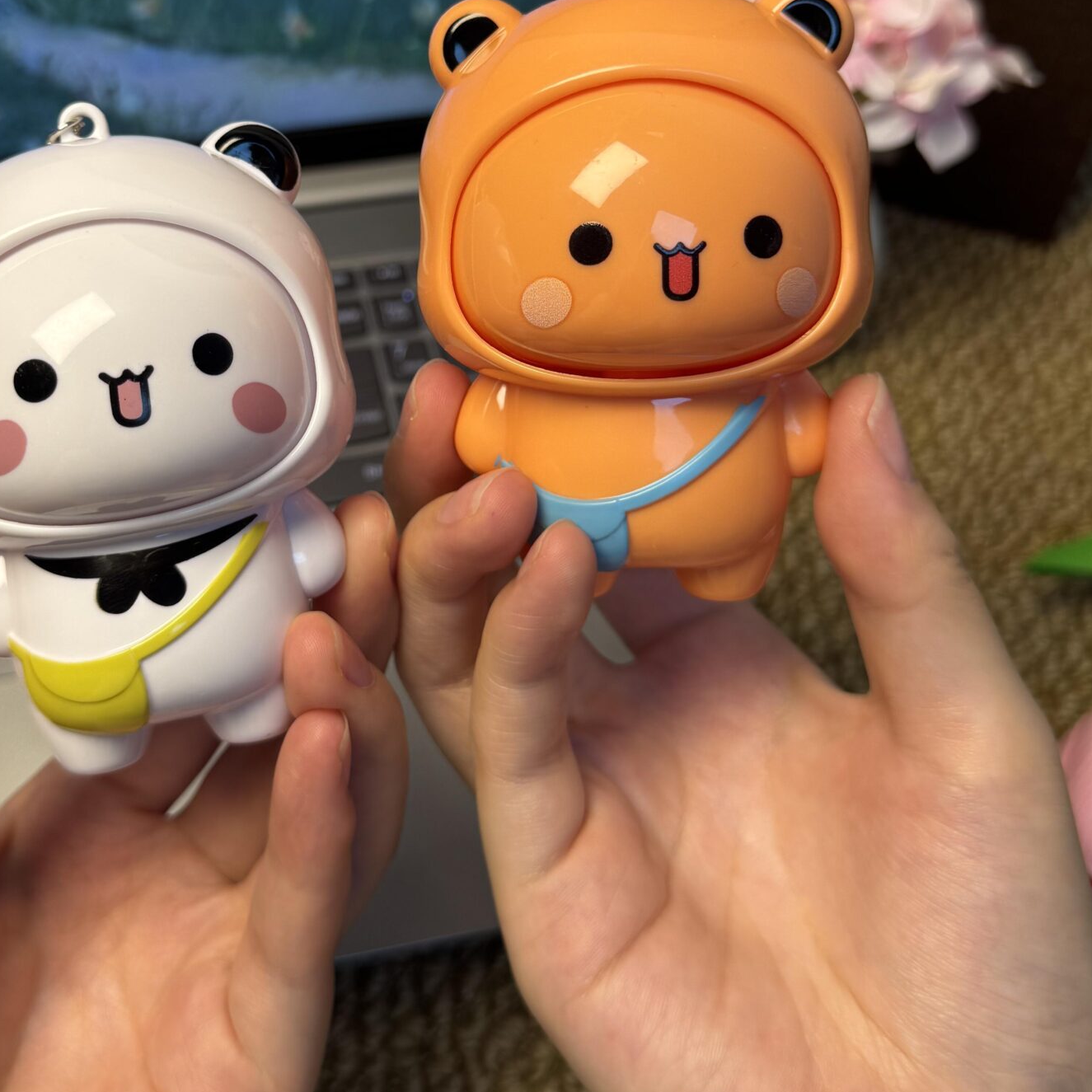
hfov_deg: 40.6
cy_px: 320
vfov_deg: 40.1
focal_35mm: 41
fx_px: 1463
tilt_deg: -48.0
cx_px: 401
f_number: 1.78
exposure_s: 1/100
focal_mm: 6.76
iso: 64
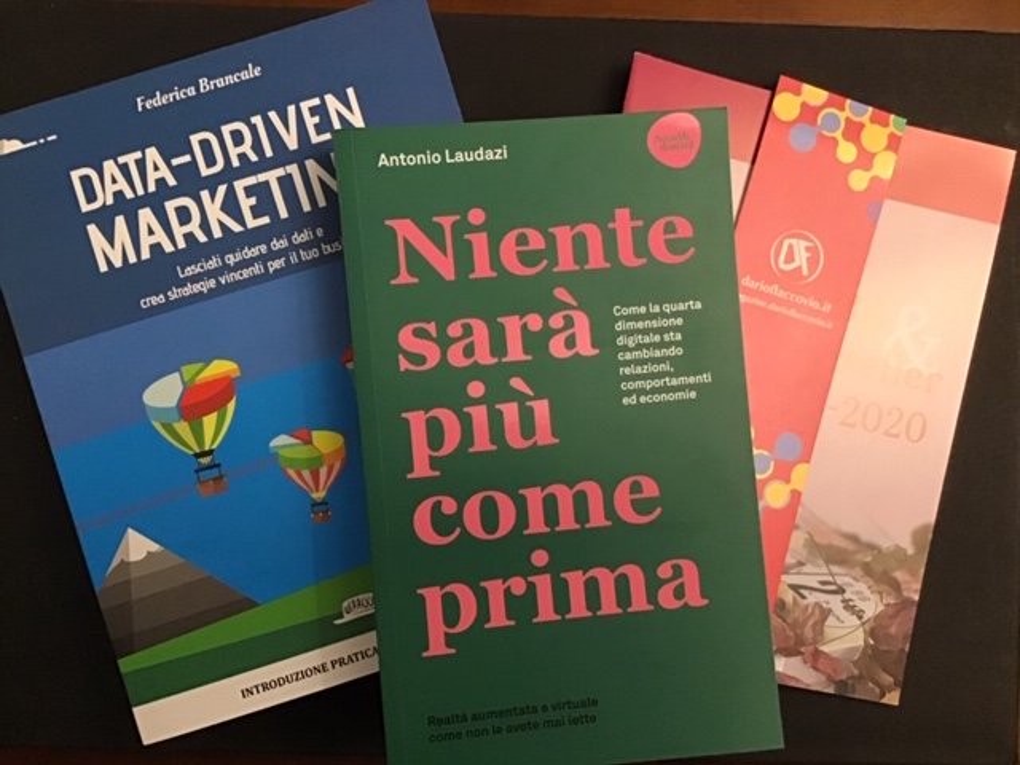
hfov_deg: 58.4
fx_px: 913
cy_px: 382
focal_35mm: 31
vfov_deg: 45.4
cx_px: 510
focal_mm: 3.3
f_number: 2.4
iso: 320
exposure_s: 1/17
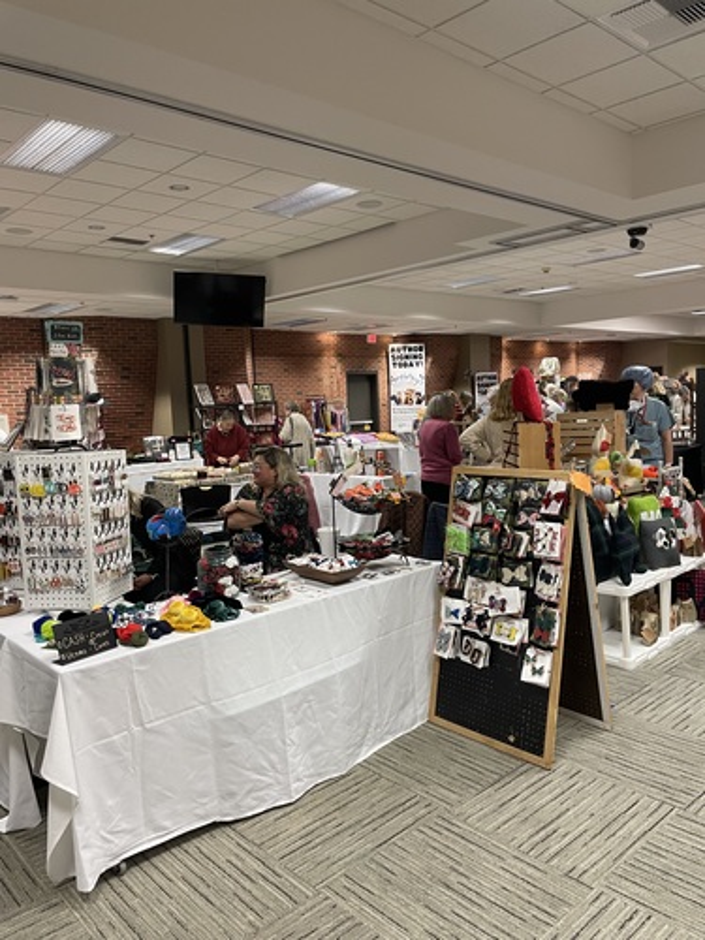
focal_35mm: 26
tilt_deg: -4.9
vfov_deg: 67.3
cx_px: 352
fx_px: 706
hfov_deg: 53.1
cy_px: 470
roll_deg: +3.2
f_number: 1.6
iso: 125
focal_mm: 4.2
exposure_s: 1/60
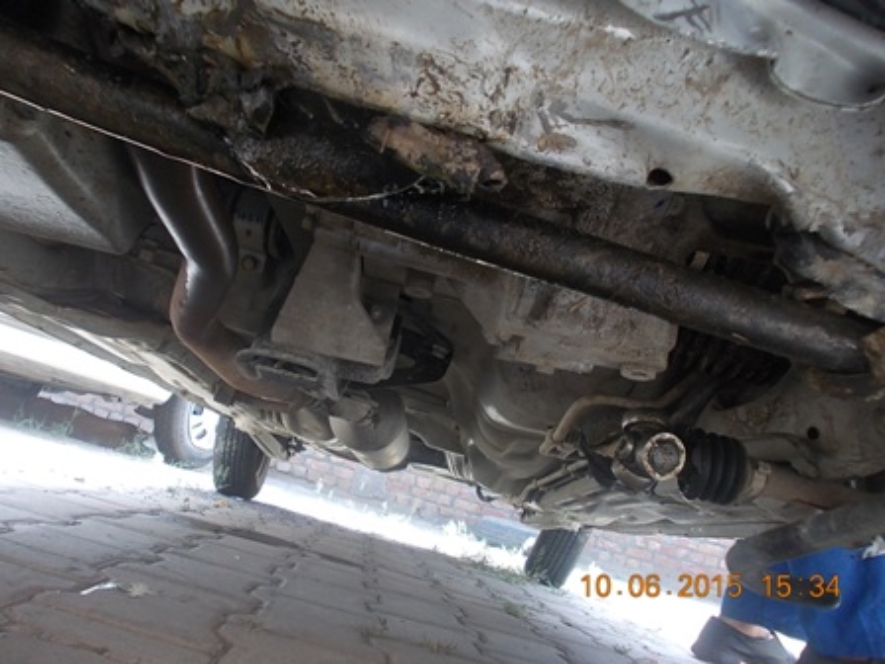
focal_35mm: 28
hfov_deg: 63.4
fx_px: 716
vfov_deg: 49.7
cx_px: 442
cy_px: 332
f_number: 2.7
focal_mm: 4
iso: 80
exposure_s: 1/80
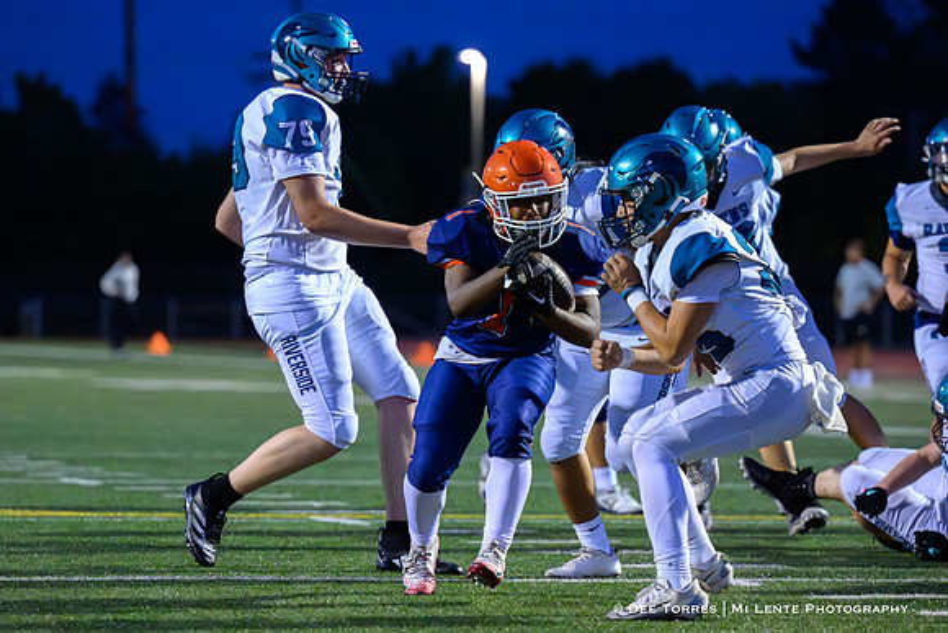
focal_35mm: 196
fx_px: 5152
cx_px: 447
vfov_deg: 7.0
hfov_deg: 10.5
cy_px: 401
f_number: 2.8
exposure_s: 1/1250
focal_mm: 135
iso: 20000
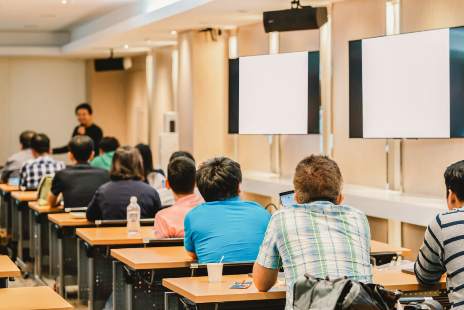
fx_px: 1096
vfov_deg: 16.1
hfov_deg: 23.9
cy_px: 155
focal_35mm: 85
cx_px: 232
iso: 1600
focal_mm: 85
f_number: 4
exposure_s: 1/125
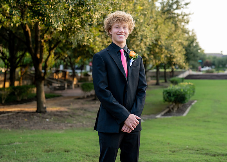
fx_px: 404
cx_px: 122
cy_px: 66
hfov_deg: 31.4
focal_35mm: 63
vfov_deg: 22.7
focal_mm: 50
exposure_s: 1/400
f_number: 2.5
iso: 320
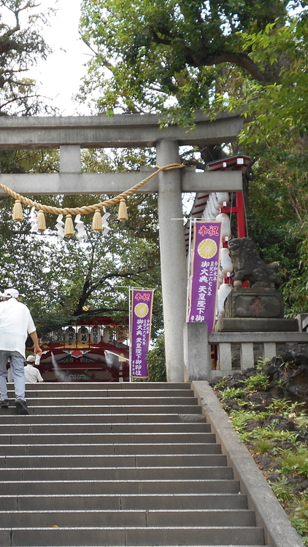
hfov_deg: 17.6
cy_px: 325
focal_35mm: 68
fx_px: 987
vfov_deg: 30.9
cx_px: 68
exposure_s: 1/125
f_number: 3.9
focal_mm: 6.7
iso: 80
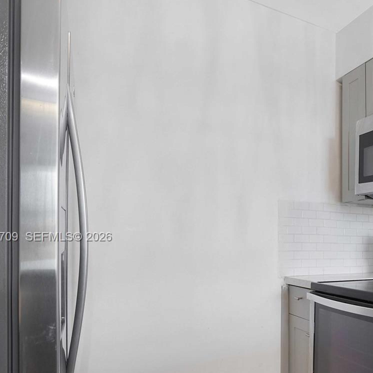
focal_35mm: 31
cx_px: 356
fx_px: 378
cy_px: 238
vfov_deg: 51.9
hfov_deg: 45.9
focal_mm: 17
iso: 1600
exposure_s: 1/200
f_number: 5
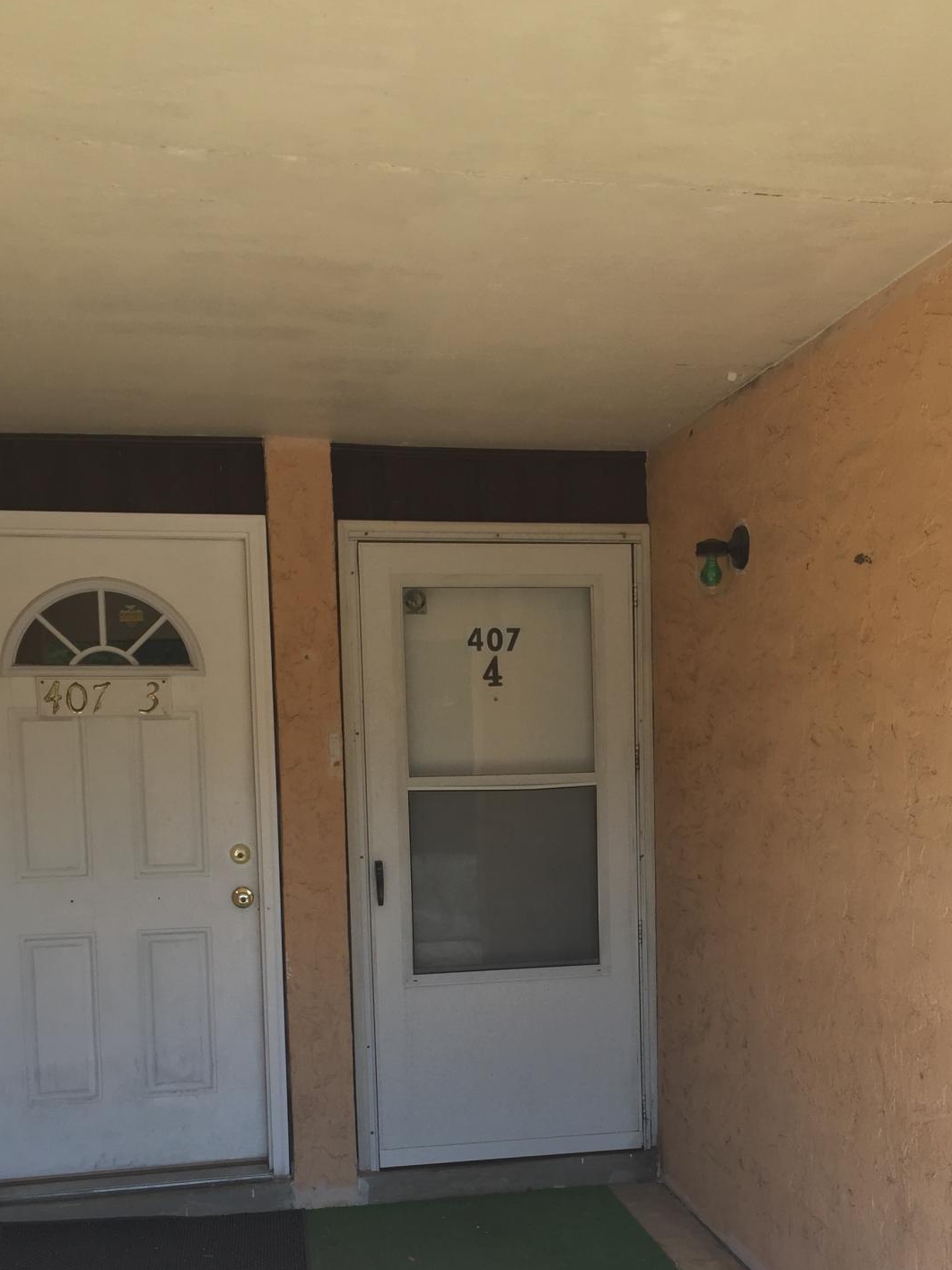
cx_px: 591
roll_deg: +1.3
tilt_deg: -4.6
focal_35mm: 41
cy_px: 885
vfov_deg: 44.8
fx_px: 1504
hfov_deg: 35.0
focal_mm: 4.15
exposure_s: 1/507
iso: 32
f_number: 2.2
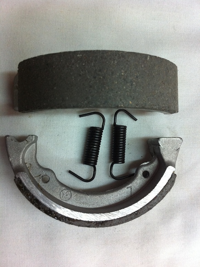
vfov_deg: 52.7
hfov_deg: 40.6
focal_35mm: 35
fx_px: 270
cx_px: 100
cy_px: 134
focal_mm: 3.85
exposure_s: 1/15
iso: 160
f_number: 2.8
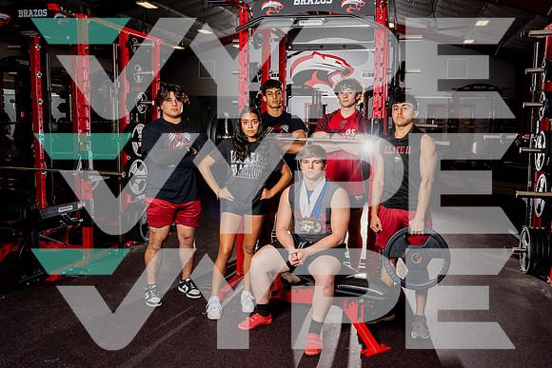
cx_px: 276
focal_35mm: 32
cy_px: 184
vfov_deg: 41.1
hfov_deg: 58.7
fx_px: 491
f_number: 8
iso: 100
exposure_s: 1/250
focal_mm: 32
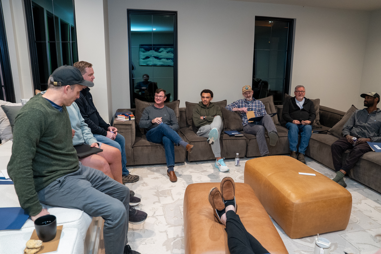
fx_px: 254
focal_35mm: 24
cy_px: 127
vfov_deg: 53.2
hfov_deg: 73.7
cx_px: 190
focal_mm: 24
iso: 6400
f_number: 4
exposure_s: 1/160
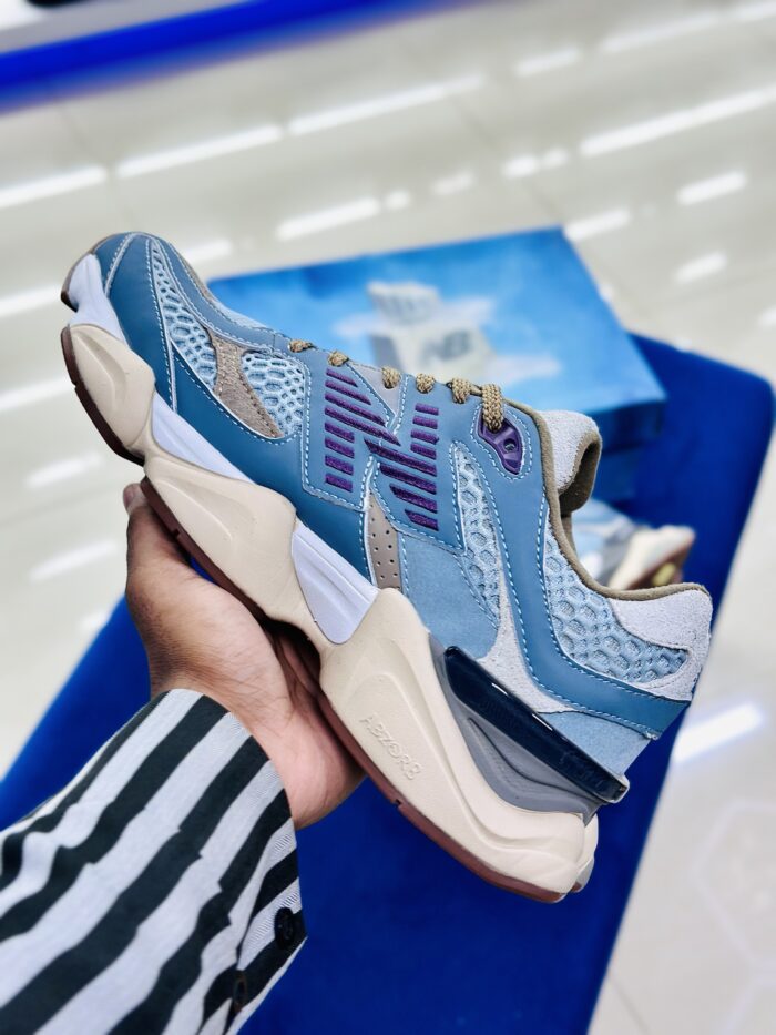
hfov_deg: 30.3
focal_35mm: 48
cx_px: 388
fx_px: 1434
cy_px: 518
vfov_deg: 39.7
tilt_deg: -47.9
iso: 64
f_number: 1.78
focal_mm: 6.86
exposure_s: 1/100
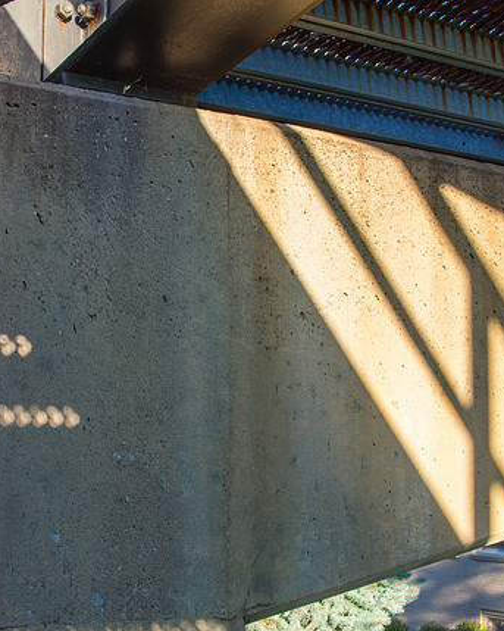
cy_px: 318
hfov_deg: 23.1
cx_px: 187
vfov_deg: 28.7
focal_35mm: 66
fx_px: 1231
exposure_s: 1/60
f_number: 8
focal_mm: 25
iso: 200
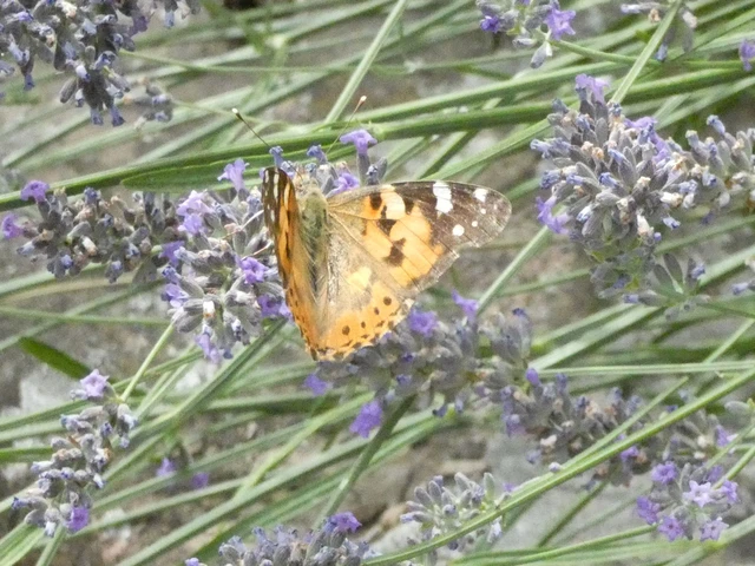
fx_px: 2399
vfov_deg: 13.5
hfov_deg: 17.9
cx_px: 378
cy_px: 283
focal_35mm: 110
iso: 2000
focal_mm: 19.7
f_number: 5
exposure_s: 1/1000
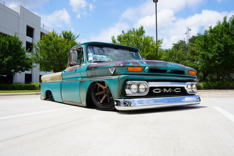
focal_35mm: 30
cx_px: 117
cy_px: 78
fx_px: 195
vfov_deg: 43.7
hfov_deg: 61.9
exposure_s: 1/160
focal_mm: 20
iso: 100
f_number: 10
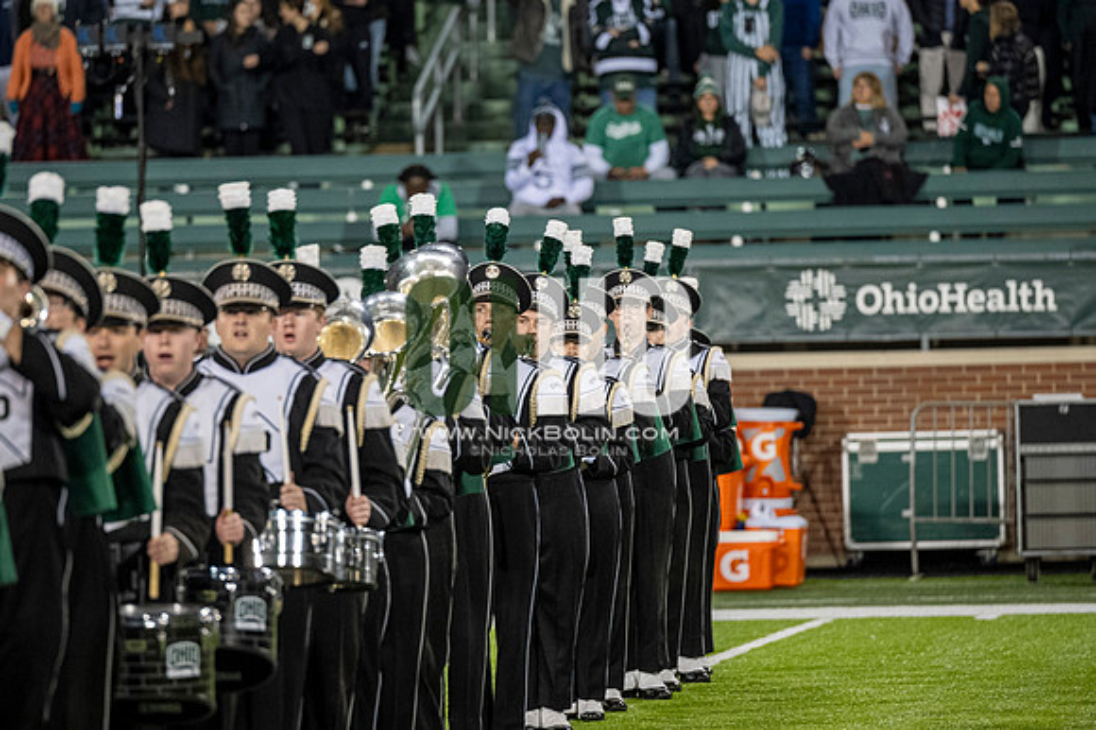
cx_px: 548
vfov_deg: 4.6
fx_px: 9128
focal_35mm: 300
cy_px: 365
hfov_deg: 6.9
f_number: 2.8
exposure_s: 1/500
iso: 1000
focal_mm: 200
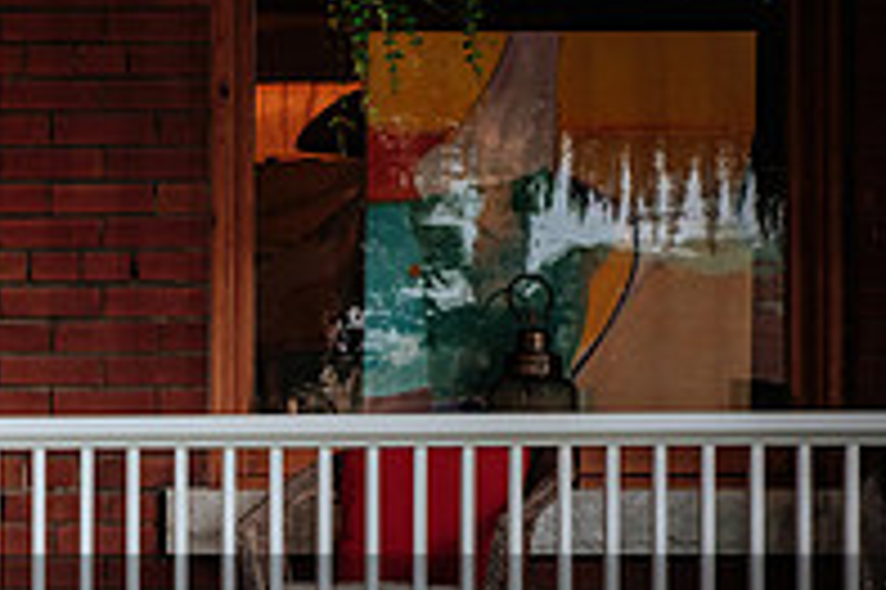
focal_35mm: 213
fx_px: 5238
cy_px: 727
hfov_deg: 9.6
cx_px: -139
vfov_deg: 6.4
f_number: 2.8
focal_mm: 47
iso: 400
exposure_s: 1/125
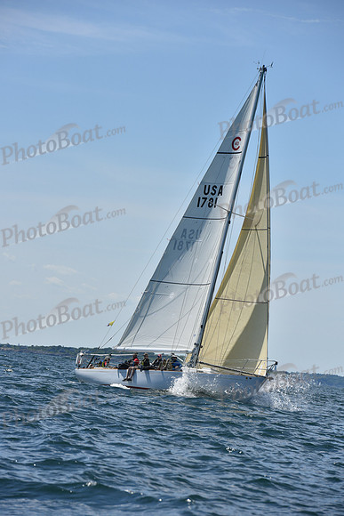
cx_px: 172
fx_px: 2578
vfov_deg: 11.4
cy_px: 258
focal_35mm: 180
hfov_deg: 7.6
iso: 250
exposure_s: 1/1600
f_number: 8
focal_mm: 180
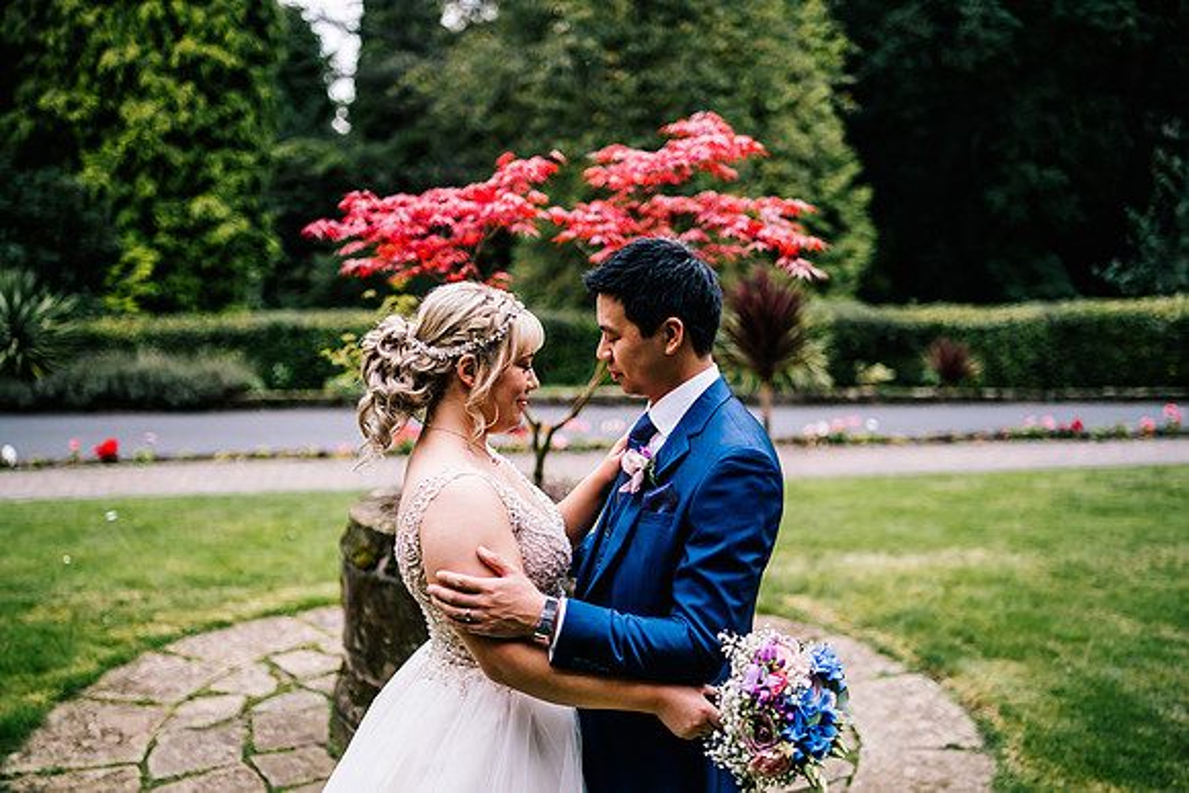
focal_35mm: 36
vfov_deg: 37.2
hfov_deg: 53.6
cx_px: 595
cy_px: 396
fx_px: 1178
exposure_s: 1/250
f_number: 1.4
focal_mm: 35
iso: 320
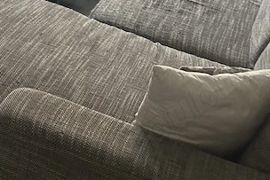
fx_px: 668
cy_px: -137
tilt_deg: -14.0
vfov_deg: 13.8
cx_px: -75
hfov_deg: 20.9
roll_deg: -4.8
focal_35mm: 89
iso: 125
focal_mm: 5.7
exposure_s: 1/121
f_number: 1.5
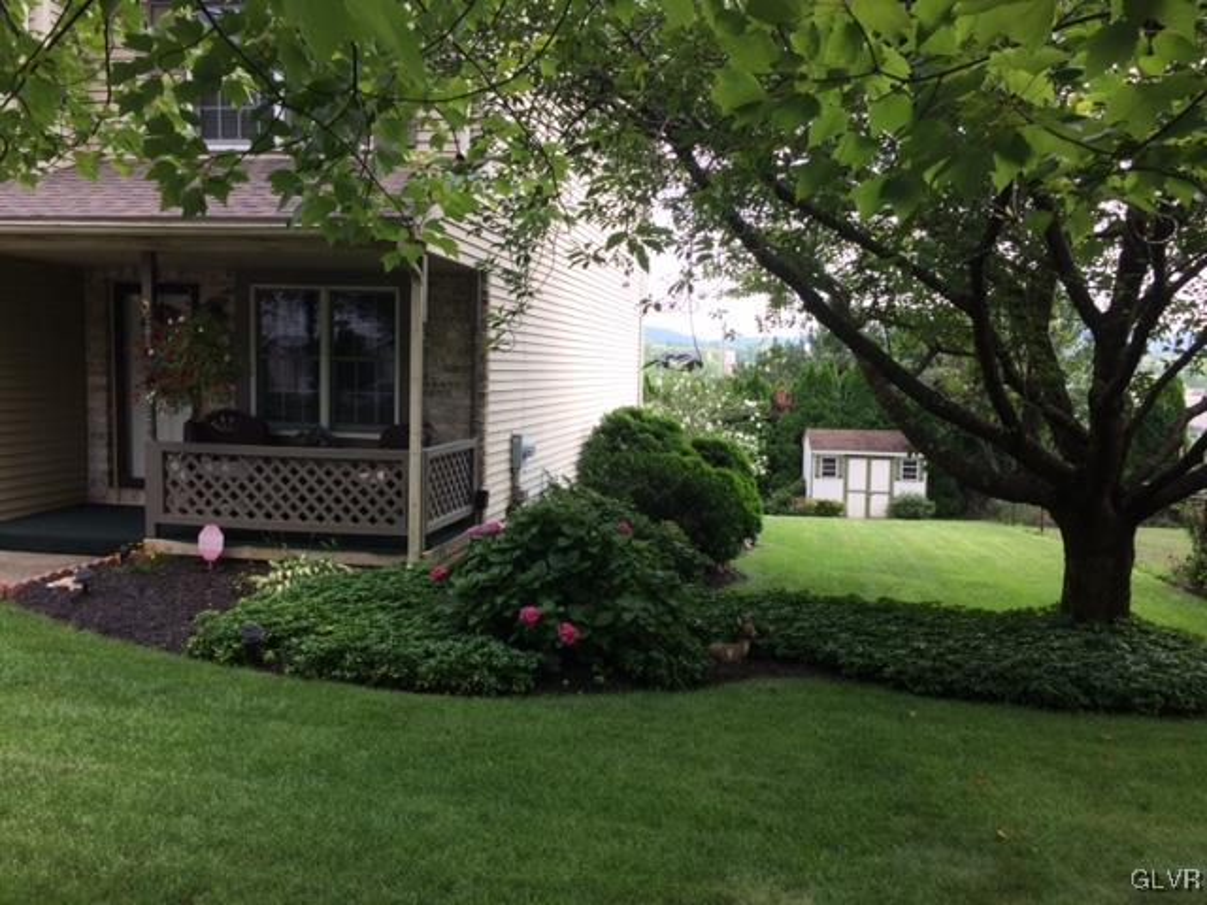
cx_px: 604
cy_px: 452
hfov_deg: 61.7
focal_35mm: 29
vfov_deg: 48.2
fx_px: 1011
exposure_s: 1/376
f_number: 2.2
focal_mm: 4.15
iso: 32
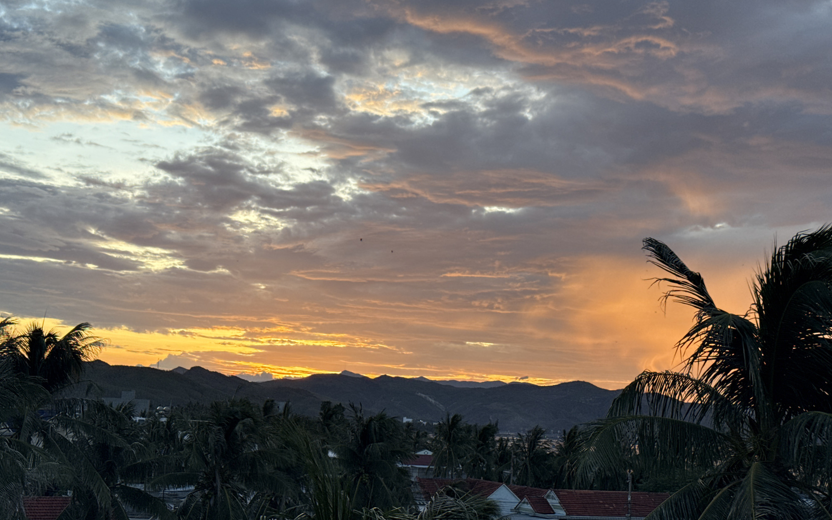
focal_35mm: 51
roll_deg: -3.9
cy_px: 300
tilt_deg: +6.3
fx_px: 1156
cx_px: 416
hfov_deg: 39.6
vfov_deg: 25.3
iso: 64
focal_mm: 6.76
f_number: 1.78
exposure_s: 1/278
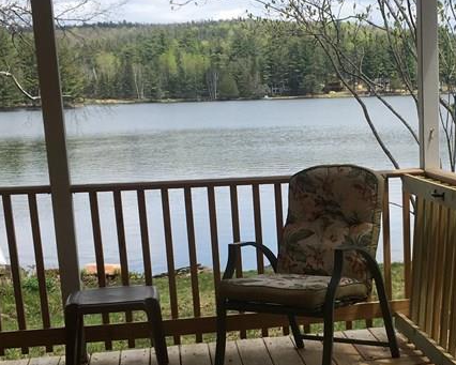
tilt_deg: -11.2
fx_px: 918
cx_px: 392
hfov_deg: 27.1
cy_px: 313
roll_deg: +1.4
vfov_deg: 22.1
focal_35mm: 68
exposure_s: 1/905
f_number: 2.2
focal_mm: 4.15
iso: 25
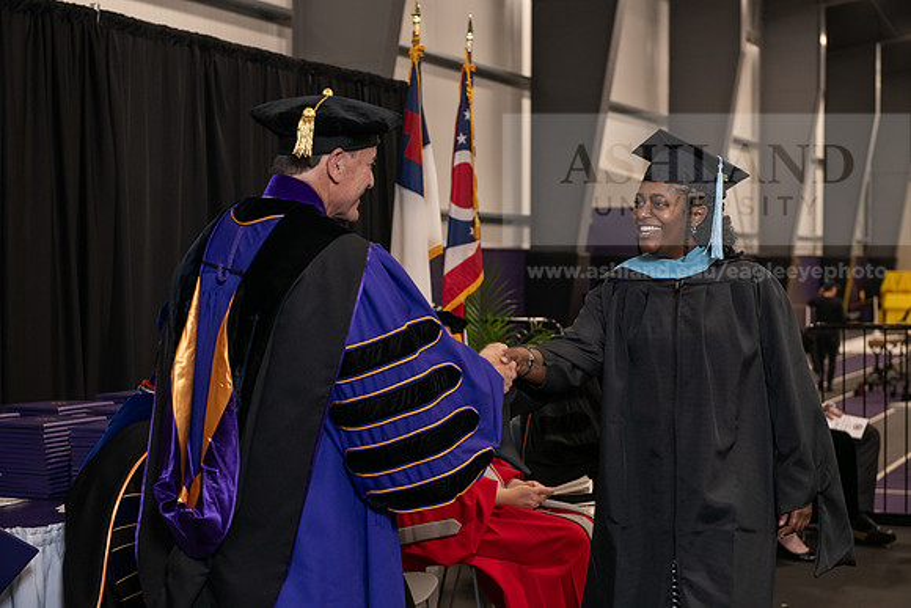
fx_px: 1772
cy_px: 304
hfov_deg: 28.8
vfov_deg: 19.5
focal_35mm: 70
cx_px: 456
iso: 2000
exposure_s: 1/125
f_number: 5
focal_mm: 70
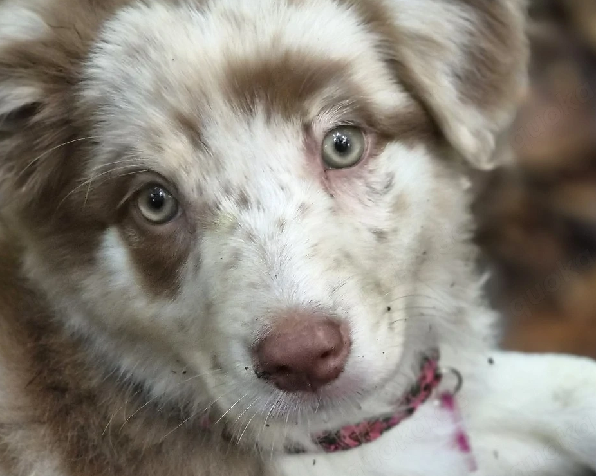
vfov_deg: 15.8
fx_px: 1710
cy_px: 292
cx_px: 288
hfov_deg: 19.8
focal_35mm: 97
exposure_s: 1/100
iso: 640
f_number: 2.4
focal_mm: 7
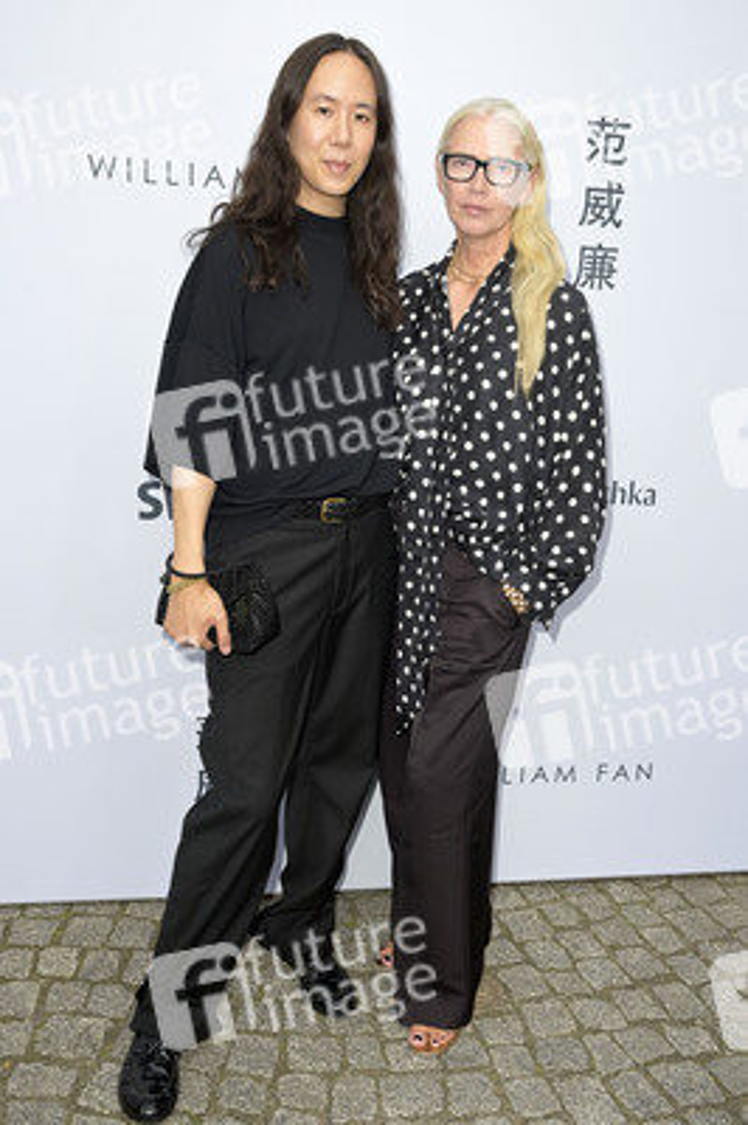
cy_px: 562
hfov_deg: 41.0
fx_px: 999
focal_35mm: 32
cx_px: 374
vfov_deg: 58.8
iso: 640
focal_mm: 32
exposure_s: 1/250
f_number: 5.6
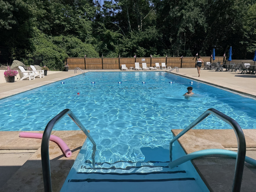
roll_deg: +0.8
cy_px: 96
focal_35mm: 24
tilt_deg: -12.1
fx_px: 177
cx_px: 128
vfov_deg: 56.8
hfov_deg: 71.6
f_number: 1.78
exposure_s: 1/9091
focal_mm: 6.76
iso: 80
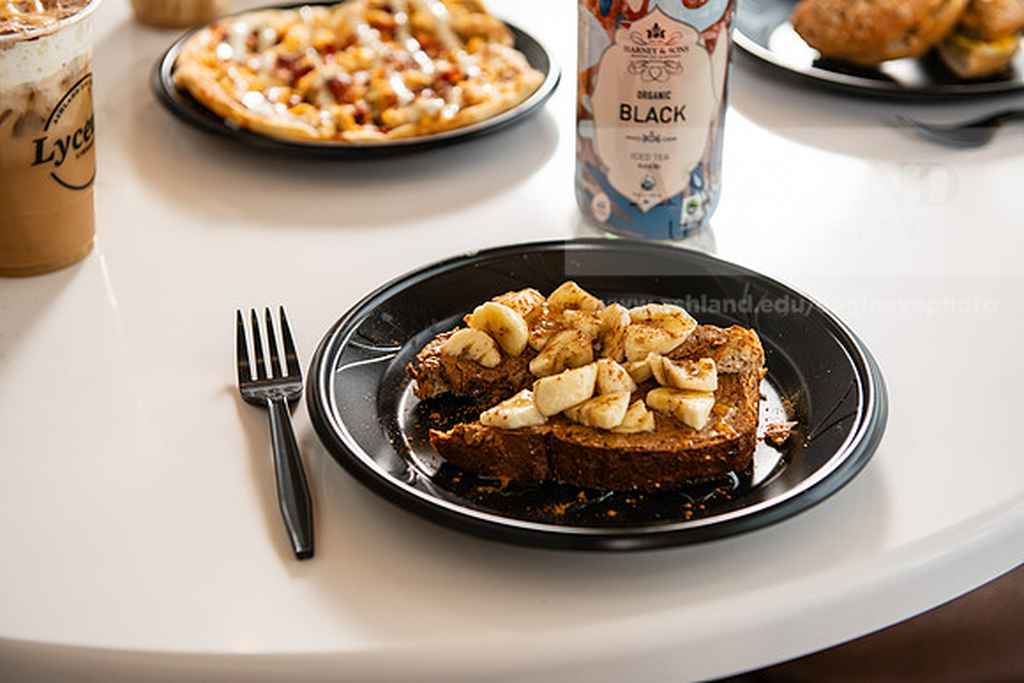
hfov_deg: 33.4
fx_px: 1707
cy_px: 342
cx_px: 512
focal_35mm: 60
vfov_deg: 22.6
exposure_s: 1/200
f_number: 4
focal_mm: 60
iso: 500
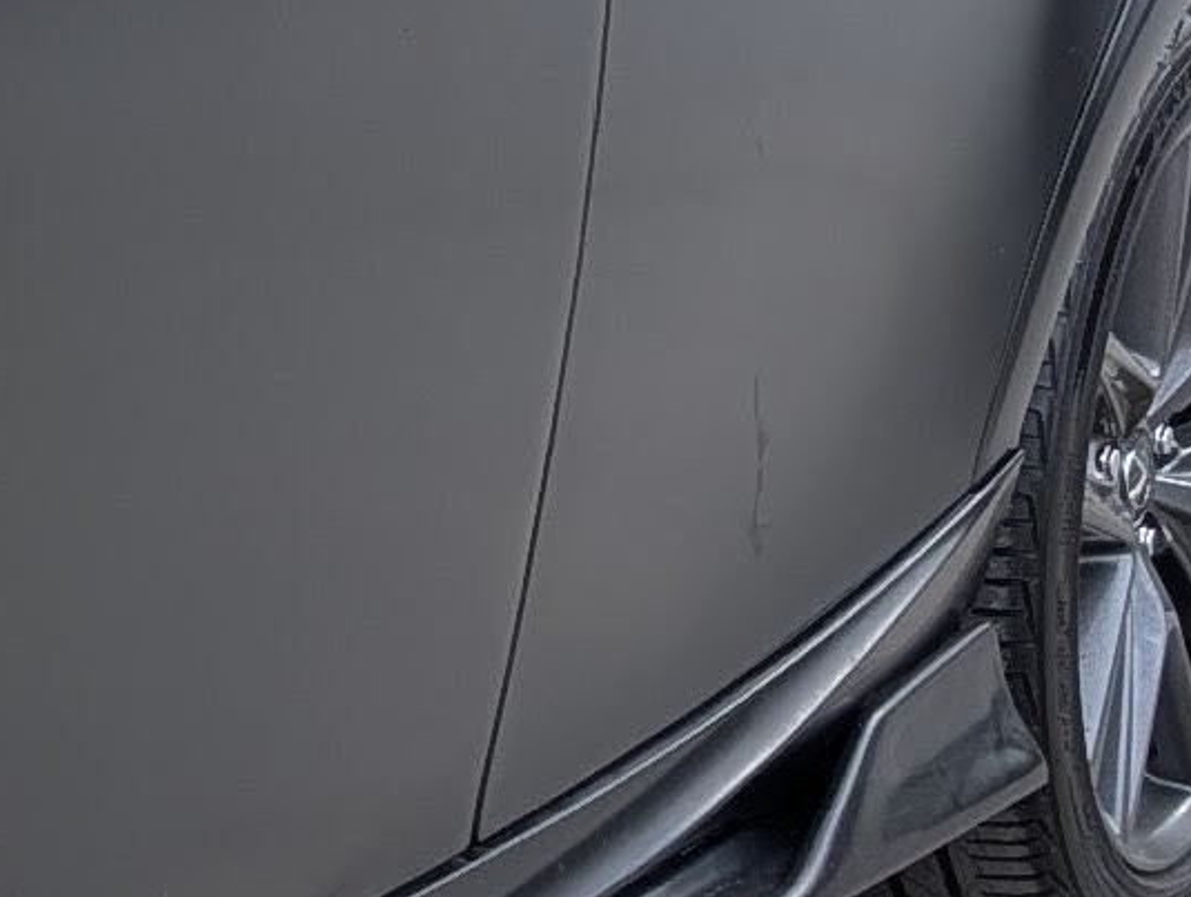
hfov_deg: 9.1
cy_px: 243
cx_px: -2130
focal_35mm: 183
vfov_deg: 8.1
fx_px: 6306
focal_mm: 6.9
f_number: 1.68
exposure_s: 1/197
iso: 18
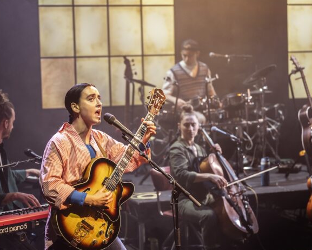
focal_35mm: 89
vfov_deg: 17.3
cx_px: 146
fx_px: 822
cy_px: 131
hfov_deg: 21.5
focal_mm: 72
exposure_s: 1/320
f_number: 2.8
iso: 1250
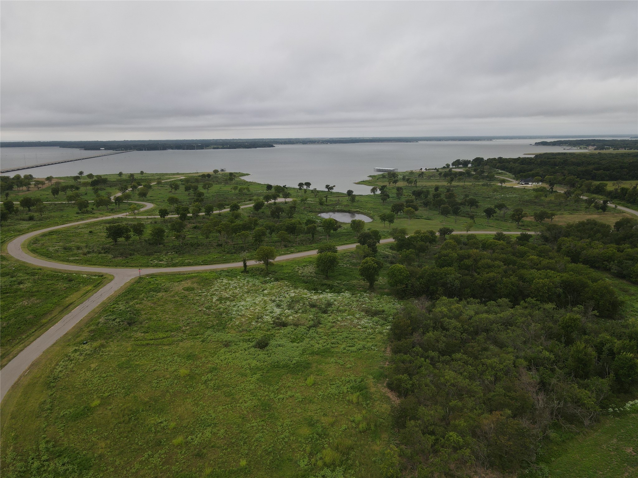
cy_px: 239
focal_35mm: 24
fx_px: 442
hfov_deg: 71.6
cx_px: 319
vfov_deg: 56.8
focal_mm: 4.5
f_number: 2.8
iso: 100
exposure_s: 1/400
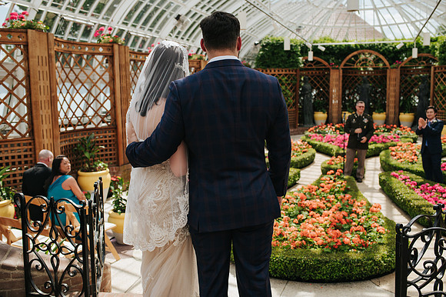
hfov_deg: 53.6
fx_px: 442
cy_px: 148
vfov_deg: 37.1
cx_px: 223
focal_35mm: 36
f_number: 3.5
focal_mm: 35
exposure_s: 1/1000
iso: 200
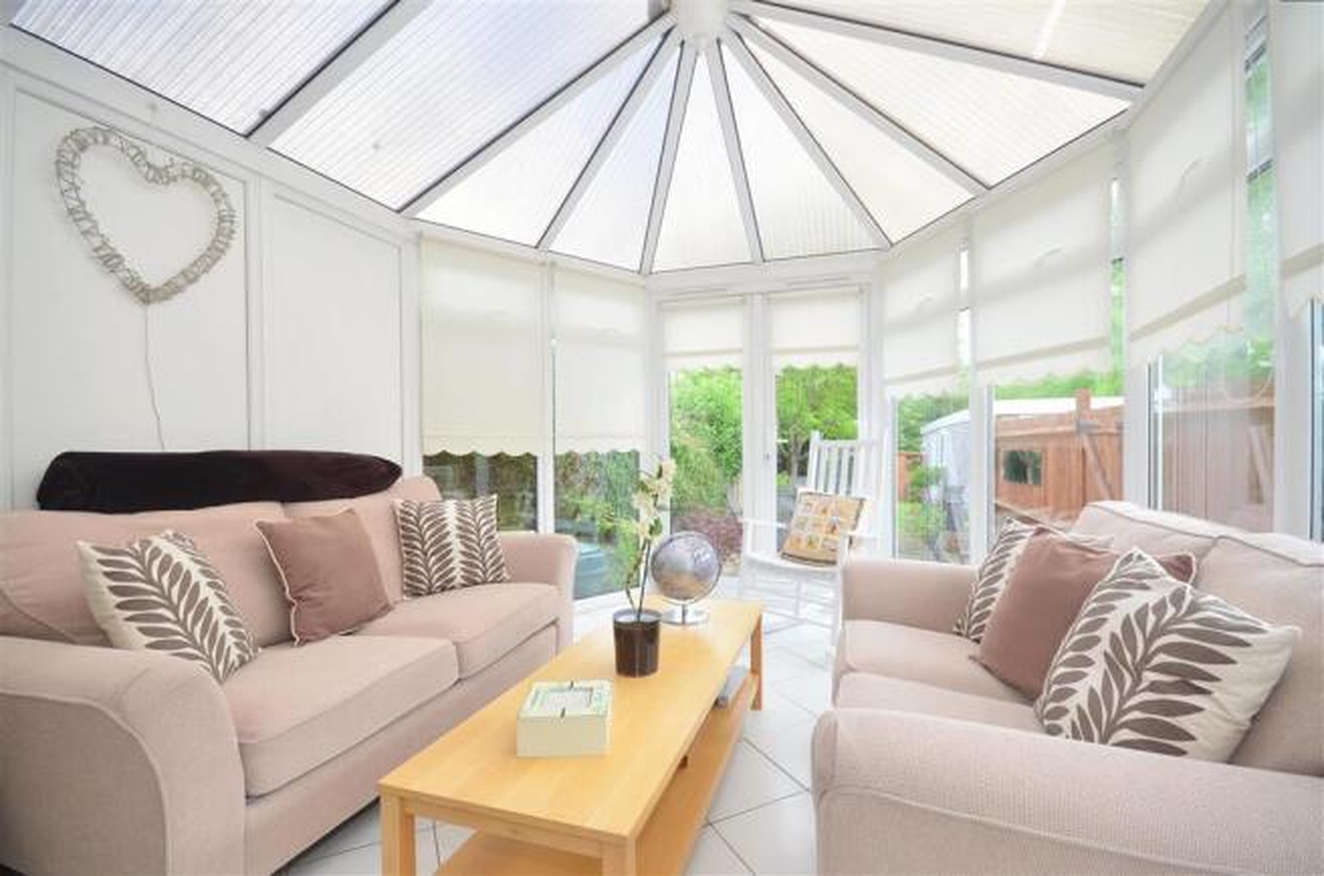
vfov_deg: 77.0
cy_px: 438
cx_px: 662
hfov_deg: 100.5
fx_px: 550
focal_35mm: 15
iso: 200
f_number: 7.1
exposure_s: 1/50
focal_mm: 10
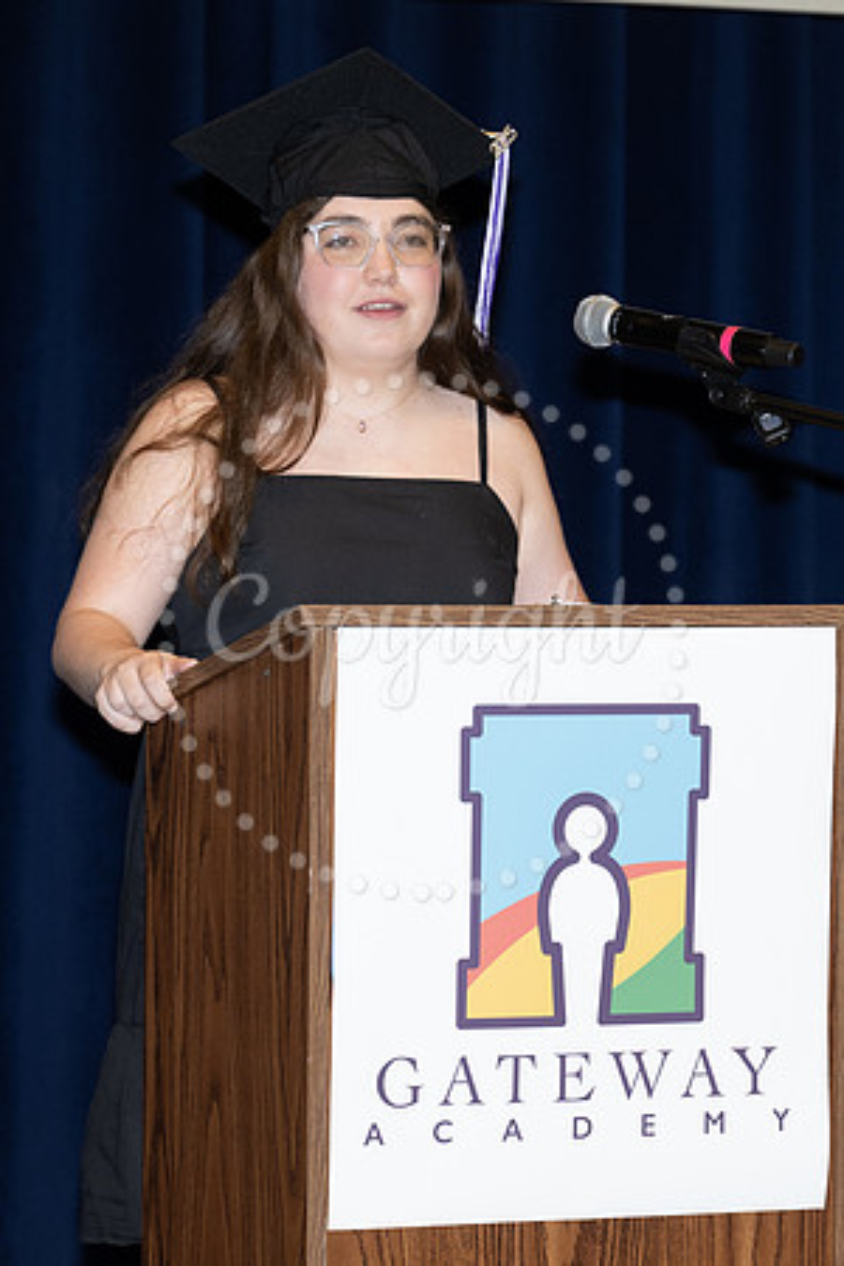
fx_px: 7042
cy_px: 557
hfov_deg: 6.8
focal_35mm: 200
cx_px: 775
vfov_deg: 10.3
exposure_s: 1/80
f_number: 5.6
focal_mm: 105
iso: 640
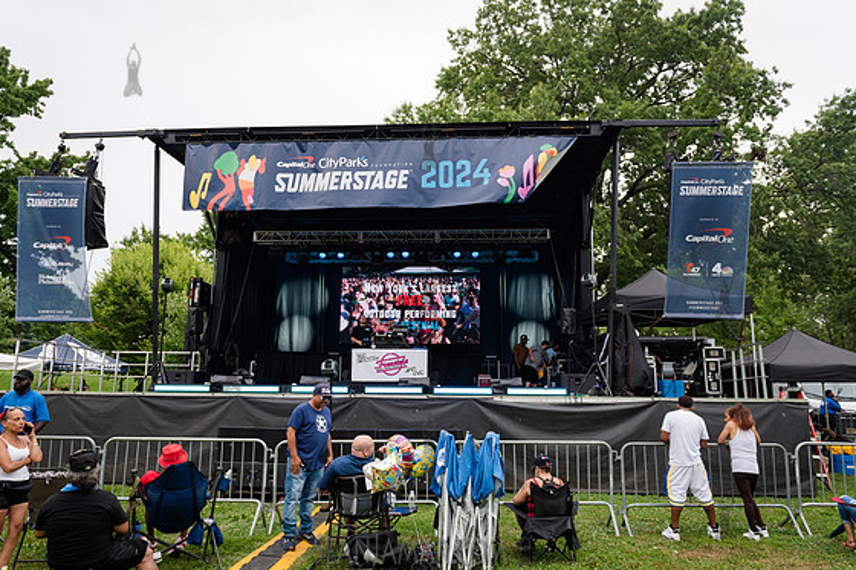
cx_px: 428
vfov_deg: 51.3
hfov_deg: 71.5
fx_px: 594
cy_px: 291
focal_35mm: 25
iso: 500
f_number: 4
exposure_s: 1/400
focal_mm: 24
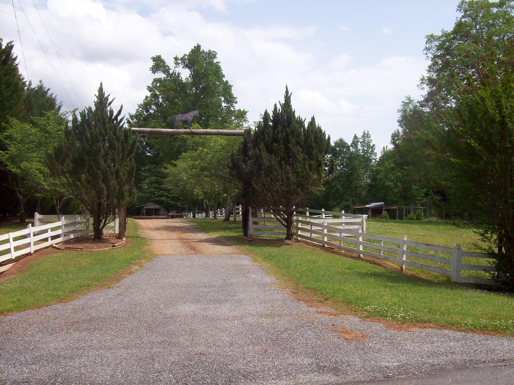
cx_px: 257
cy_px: 192
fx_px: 534
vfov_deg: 39.6
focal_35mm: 36
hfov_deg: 51.4
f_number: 4.8
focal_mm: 6
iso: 80
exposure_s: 1/659
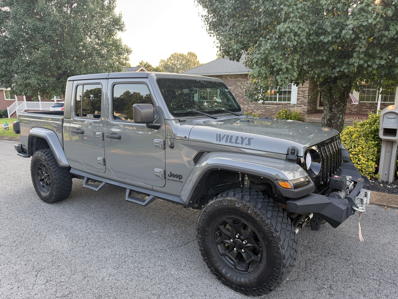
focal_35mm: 24
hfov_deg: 71.6
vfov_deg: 56.8
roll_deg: +1.7
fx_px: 276
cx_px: 199
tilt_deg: -12.8
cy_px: 150
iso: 64
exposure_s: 1/162
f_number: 1.78
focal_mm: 6.76
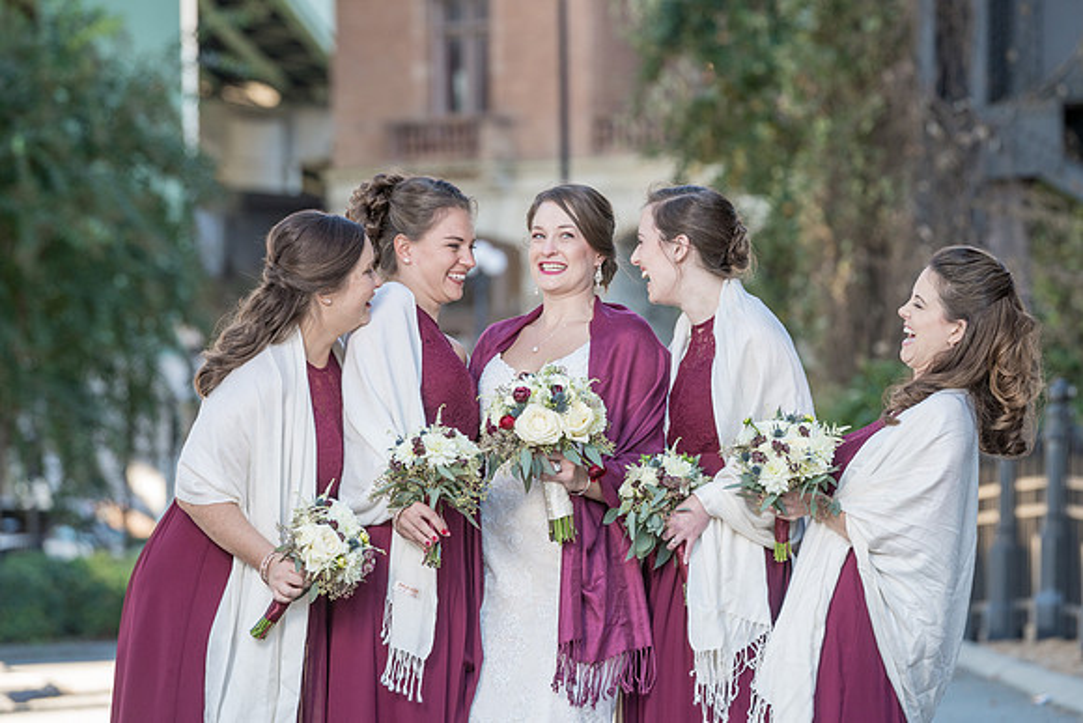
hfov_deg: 9.6
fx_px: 6420
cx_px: 575
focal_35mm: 213
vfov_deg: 6.4
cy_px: 356
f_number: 5.6
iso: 640
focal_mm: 194
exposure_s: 1/200
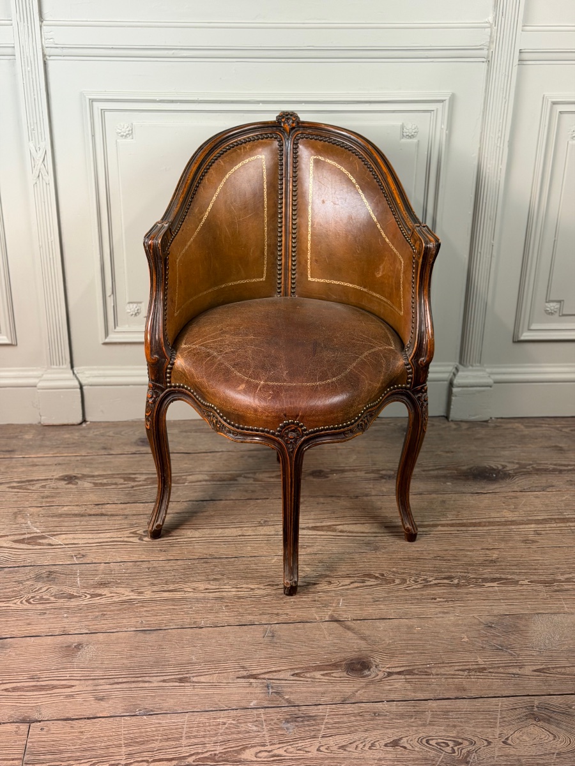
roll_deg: +0.4
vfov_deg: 39.7
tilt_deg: -25.2
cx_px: 288
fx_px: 1063
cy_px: 383
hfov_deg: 30.3
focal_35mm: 48
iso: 125
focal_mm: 6.76
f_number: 1.78
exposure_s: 1/50
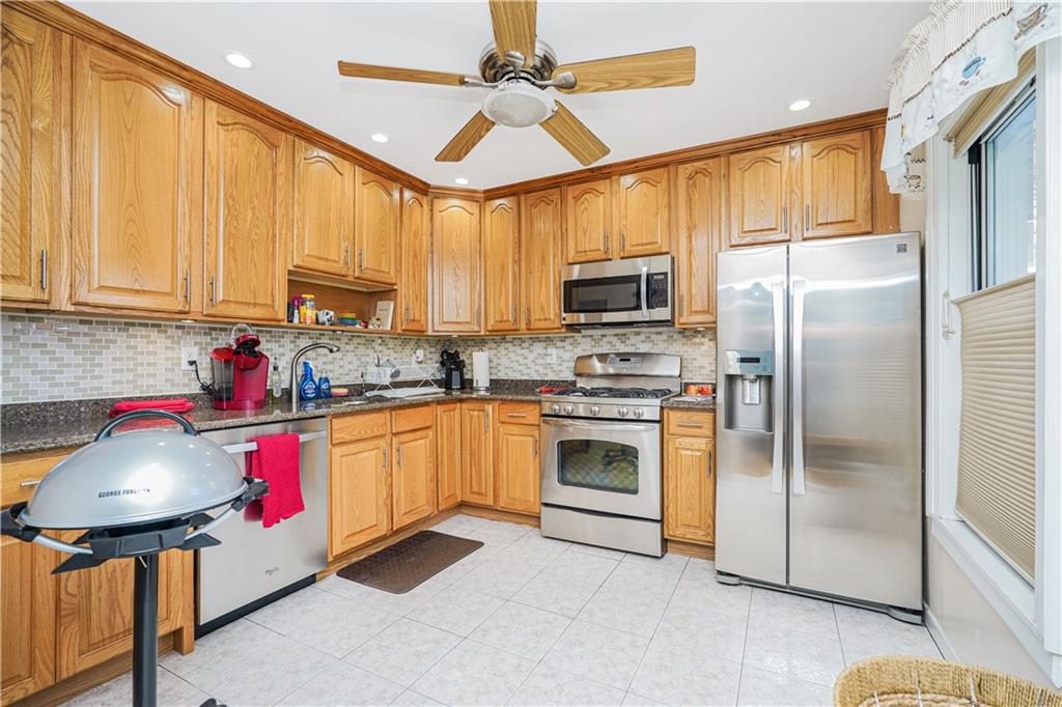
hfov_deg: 95.0
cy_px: 354
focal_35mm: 16
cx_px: 531
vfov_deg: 72.0
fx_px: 487
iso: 100
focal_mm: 16.5
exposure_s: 1/30
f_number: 4
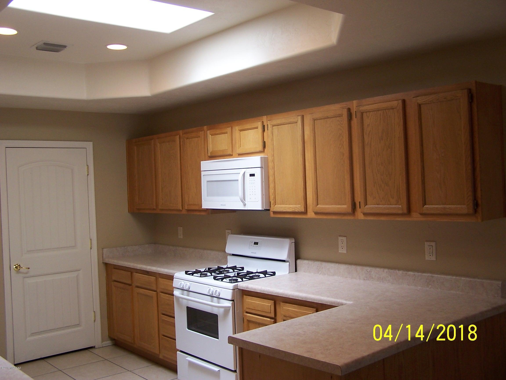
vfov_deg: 37.7
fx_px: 555
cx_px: 253
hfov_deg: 49.0
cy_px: 190
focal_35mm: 38
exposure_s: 1/45
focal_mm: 6.3
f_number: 2.8
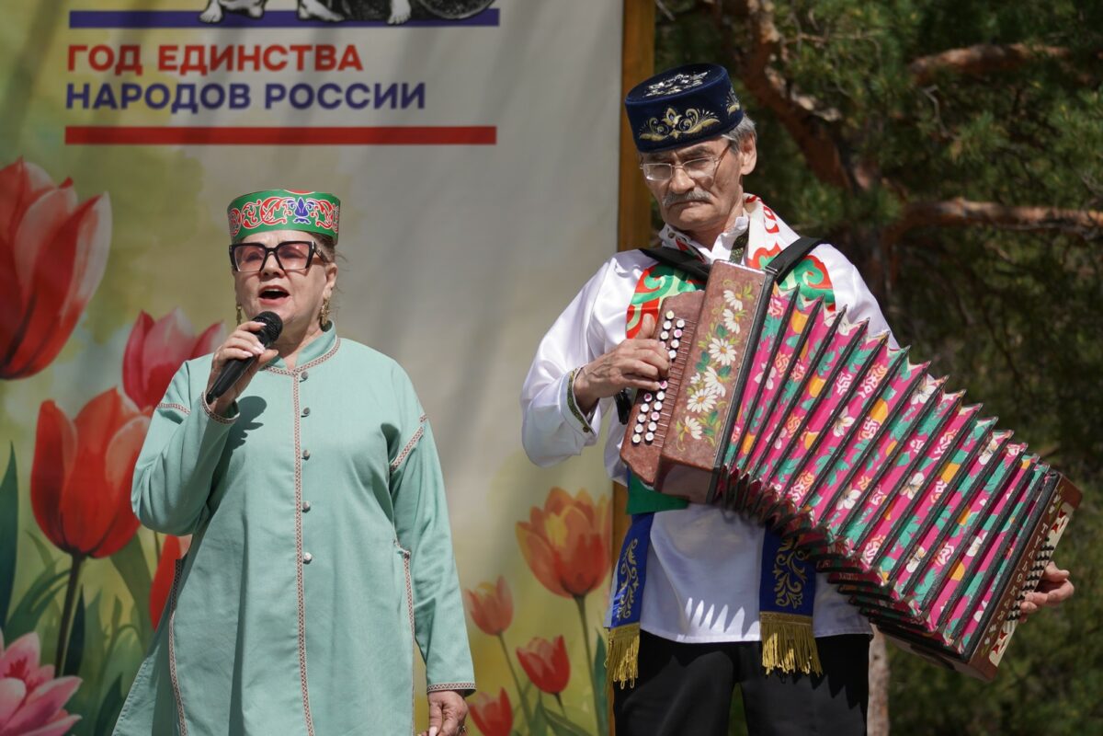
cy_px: 368
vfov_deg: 8.1
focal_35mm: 169
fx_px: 5178
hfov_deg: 12.2
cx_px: 552
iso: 100
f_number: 5.6
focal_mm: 113
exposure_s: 1/1000
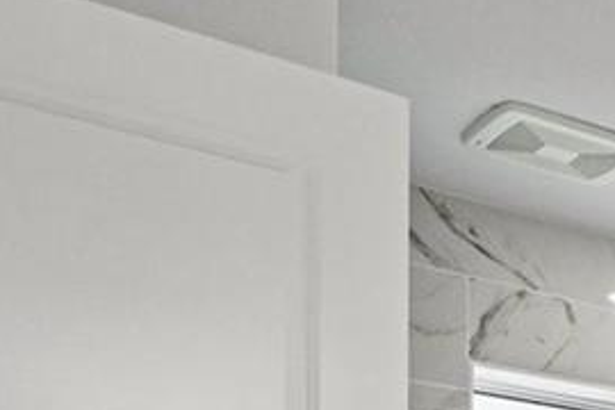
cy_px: 763
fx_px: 1418
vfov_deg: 14.3
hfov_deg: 16.4
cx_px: 1328
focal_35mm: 83
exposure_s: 1/125
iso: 400
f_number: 8
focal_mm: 14
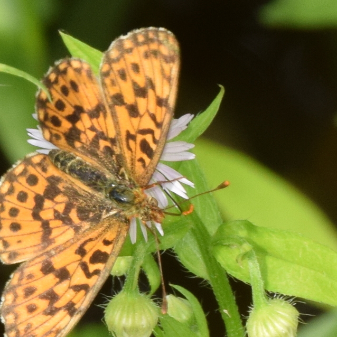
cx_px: 102
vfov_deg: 6.5
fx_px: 2952
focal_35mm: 268
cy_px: 168
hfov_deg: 6.5
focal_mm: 140
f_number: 16
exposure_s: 1/160
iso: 400
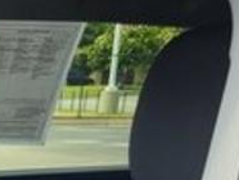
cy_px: 491
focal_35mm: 143
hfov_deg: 11.5
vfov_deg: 8.9
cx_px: -324
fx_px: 989
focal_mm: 5.4
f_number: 1.8
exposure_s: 1/460
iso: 40
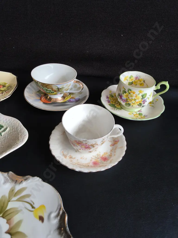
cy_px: 119
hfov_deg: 51.4
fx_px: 185
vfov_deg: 65.3
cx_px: 89
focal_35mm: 27
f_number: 2
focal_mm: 2.87
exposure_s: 1/100
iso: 64
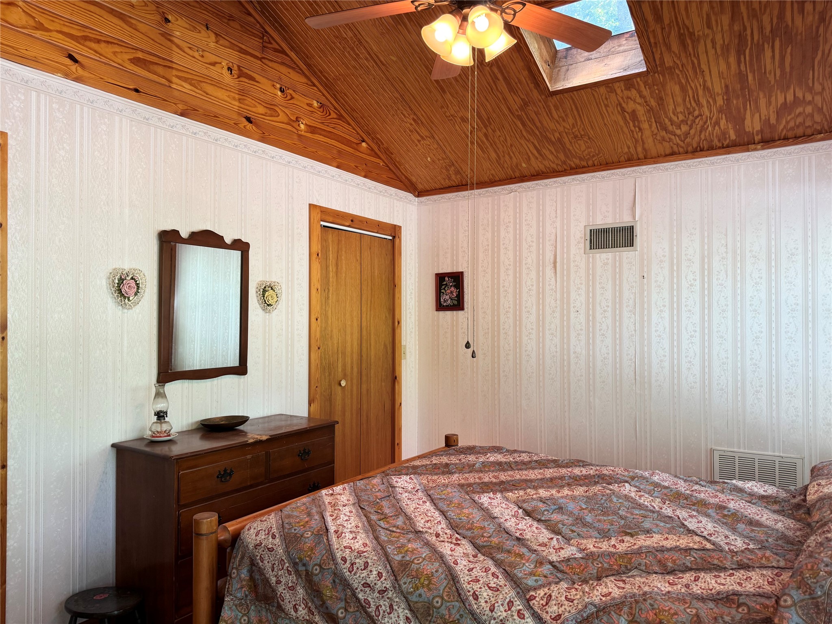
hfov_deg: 71.6
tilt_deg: -0.2
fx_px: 577
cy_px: 312
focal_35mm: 24
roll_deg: -0.2
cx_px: 416
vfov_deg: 56.8
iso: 160
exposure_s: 1/60
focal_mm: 6.76
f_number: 1.78
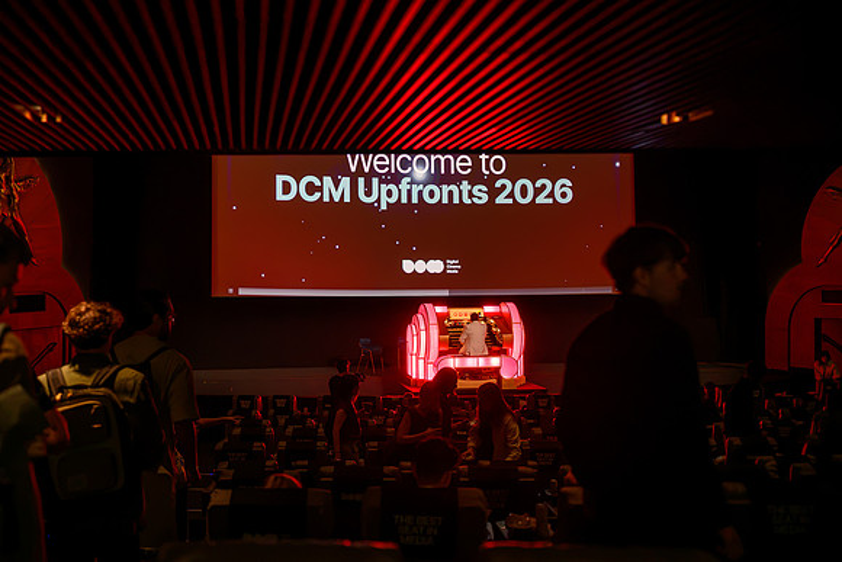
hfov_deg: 49.6
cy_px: 255
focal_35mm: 39
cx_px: 382
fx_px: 909
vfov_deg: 34.3
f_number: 2
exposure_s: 1/320
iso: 1100
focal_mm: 35
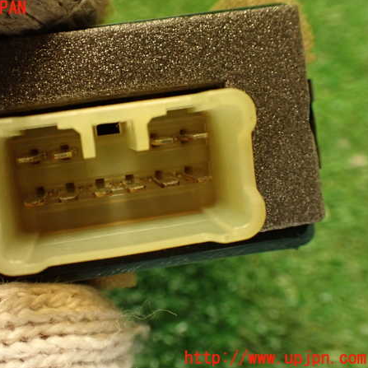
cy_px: 184
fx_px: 457
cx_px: 123
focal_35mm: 38
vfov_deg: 43.9
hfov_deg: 43.3
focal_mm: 5.79
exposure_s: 1/30
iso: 400
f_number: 2.4
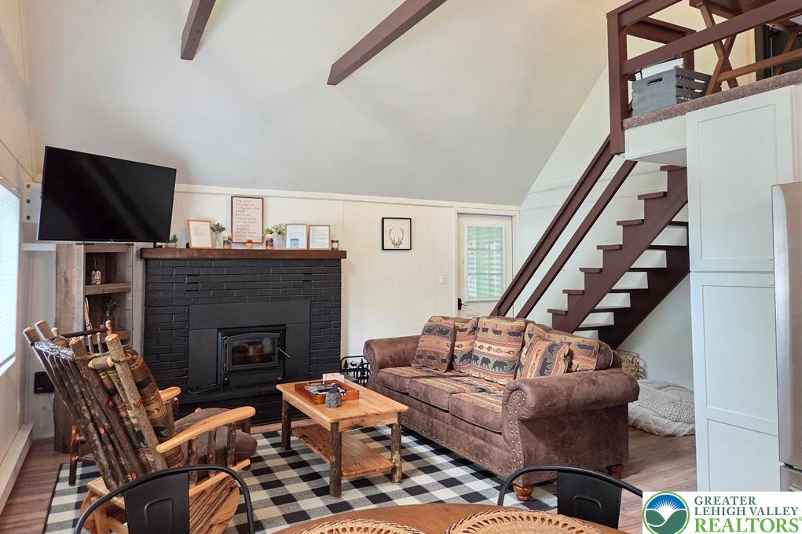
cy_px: 243
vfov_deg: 53.0
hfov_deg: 73.8
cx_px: 401
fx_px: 534
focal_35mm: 24
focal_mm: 5.4
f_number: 1.8
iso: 1000
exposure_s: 1/120
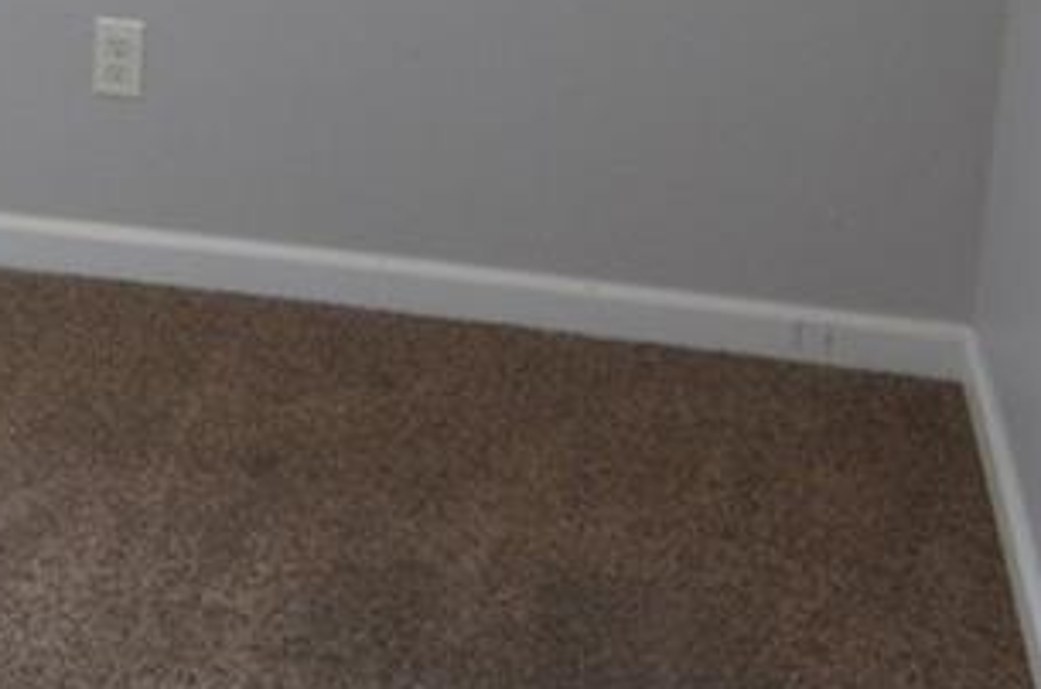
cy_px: -254
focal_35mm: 87
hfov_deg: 22.5
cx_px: -44
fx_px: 2500
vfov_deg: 14.9
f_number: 3.5
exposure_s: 1/90
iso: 800
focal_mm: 11
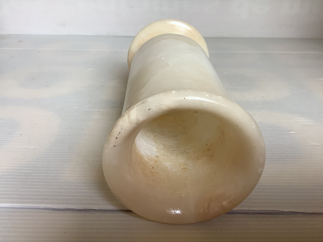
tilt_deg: -29.0
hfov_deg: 58.4
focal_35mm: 31
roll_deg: +0.1
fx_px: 289
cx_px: 162
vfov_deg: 45.4
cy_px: 121
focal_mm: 3.3
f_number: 2.4
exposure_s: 1/50
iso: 50
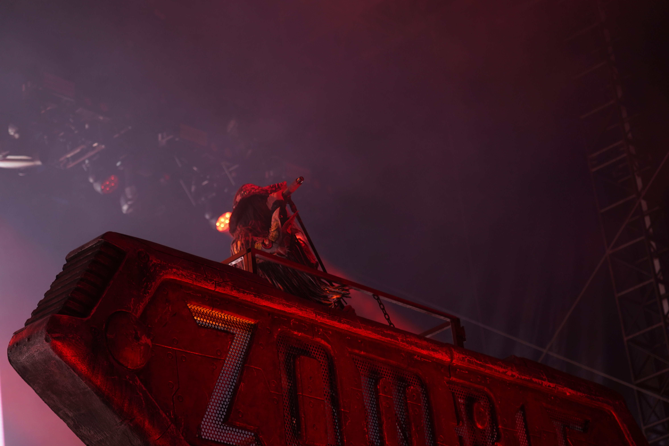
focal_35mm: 105
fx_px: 1951
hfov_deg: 19.5
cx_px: 334
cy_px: 223
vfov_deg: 13.0
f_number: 4
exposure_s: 1/125
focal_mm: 105
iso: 1000
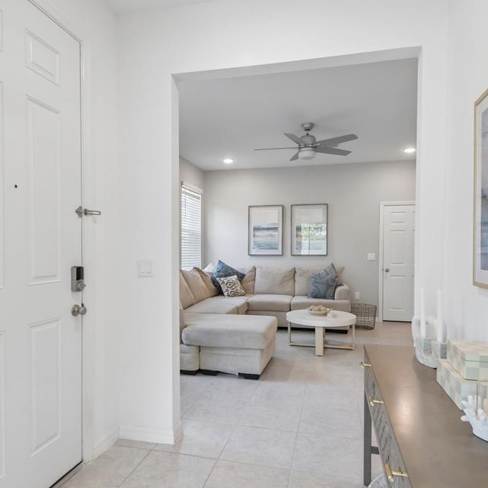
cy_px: 250
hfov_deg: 72.1
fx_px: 335
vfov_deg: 72.1
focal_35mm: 21
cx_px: 244
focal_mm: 16
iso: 400
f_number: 8
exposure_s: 1/25
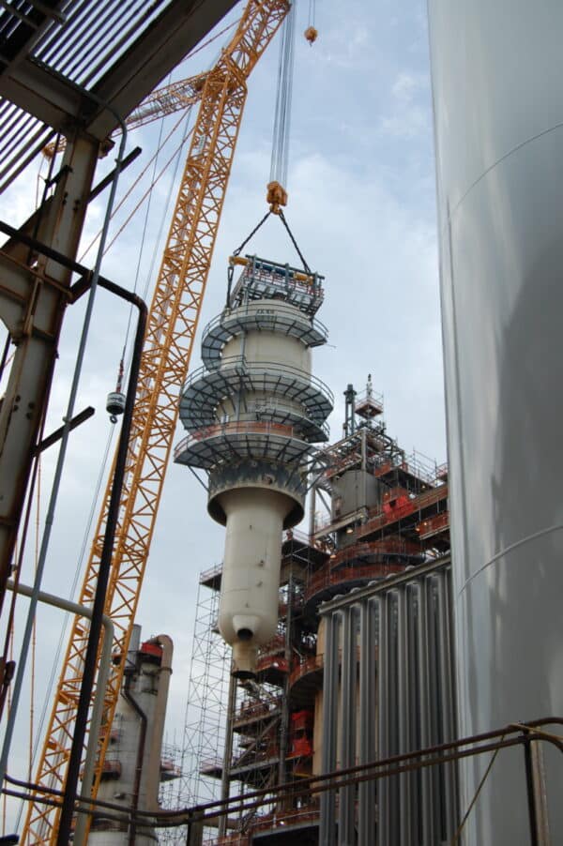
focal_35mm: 45
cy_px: 423
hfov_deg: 29.8
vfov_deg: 43.6
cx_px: 282
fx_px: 1057
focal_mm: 30
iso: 200
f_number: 7.1
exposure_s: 1/200
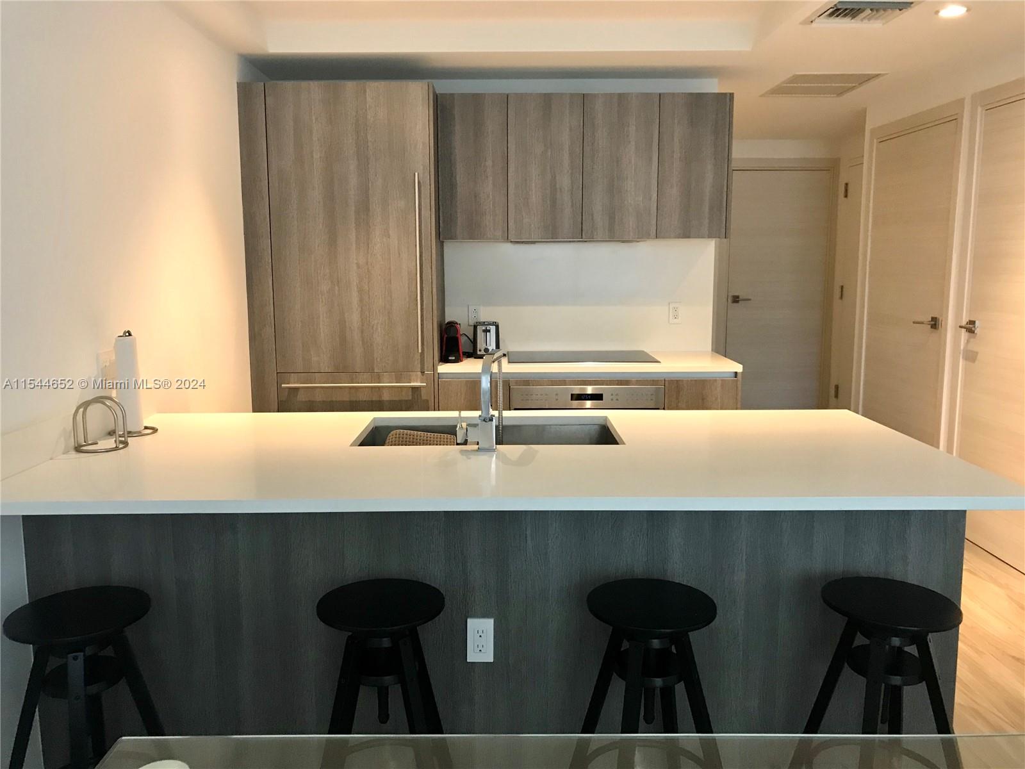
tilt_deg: -8.7
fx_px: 829
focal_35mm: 28
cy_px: 384
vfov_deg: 49.7
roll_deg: +0.2
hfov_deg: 63.4
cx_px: 512
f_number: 1.8
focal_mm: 3.99
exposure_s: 1/15
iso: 50
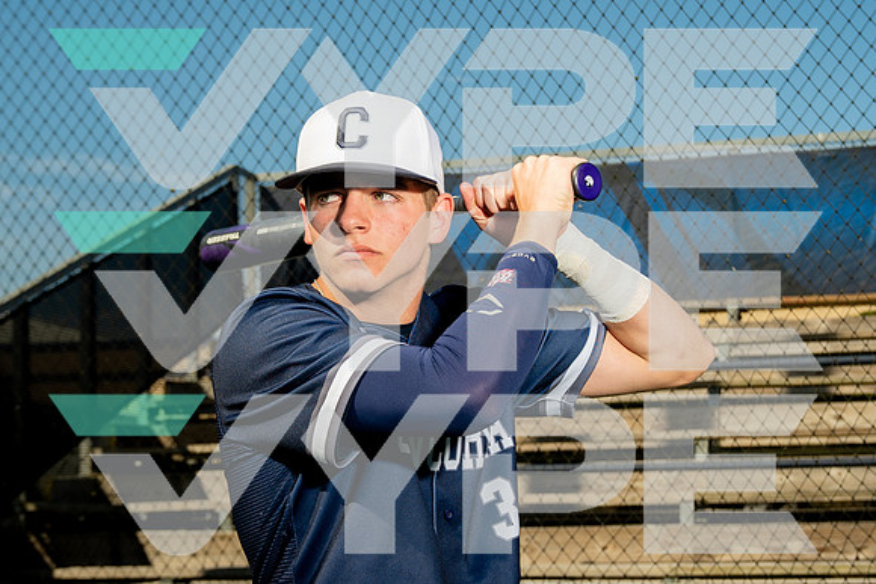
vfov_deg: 21.4
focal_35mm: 63
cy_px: 432
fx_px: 1533
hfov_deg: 31.9
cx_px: 459
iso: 100
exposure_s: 1/250
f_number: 4.5
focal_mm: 32
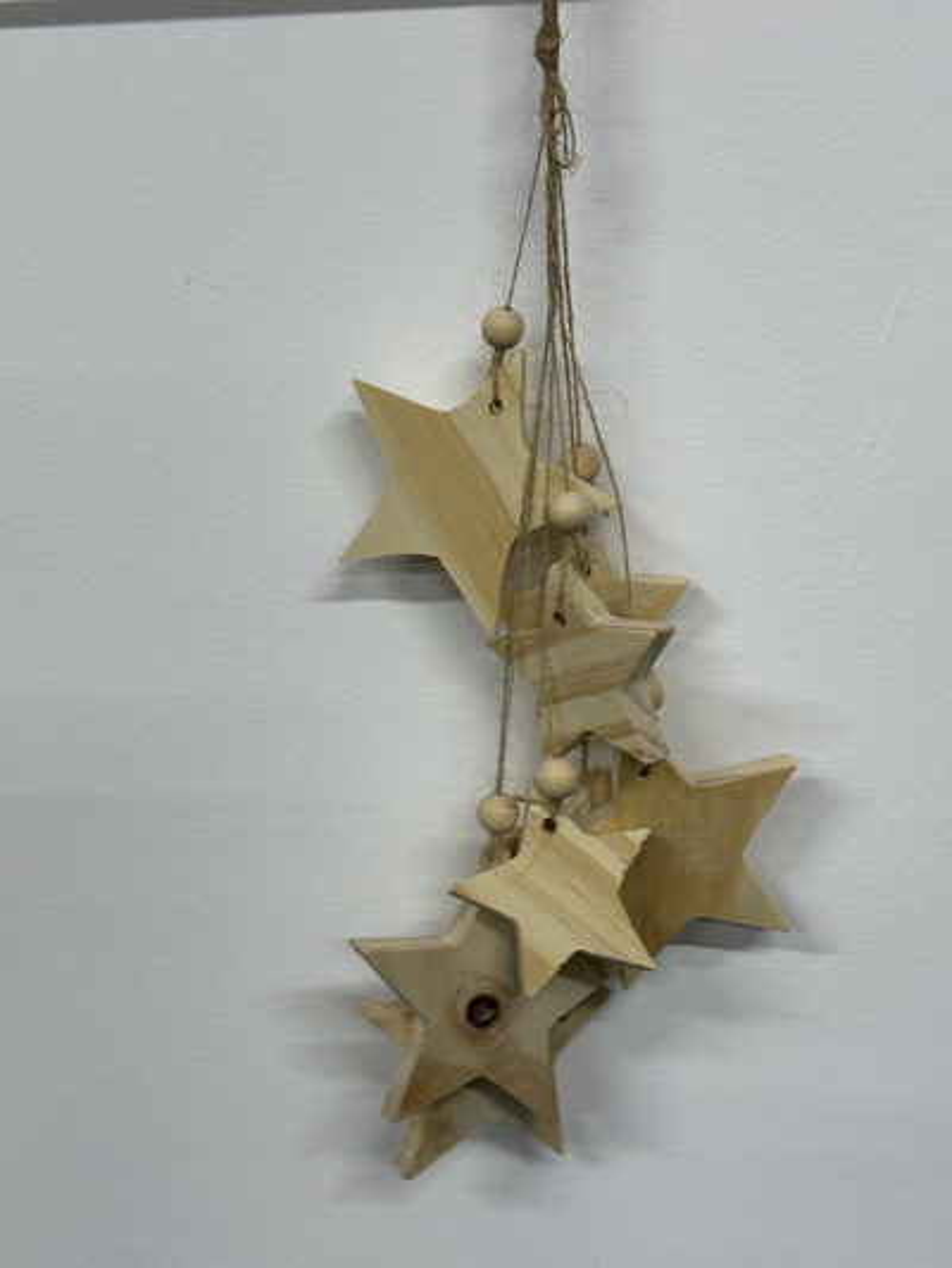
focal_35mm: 48
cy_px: 634
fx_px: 1759
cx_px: 476
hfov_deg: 30.3
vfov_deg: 39.6
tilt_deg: -9.2
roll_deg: +0.2
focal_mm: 6.76
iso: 64
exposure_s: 1/50
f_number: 1.78
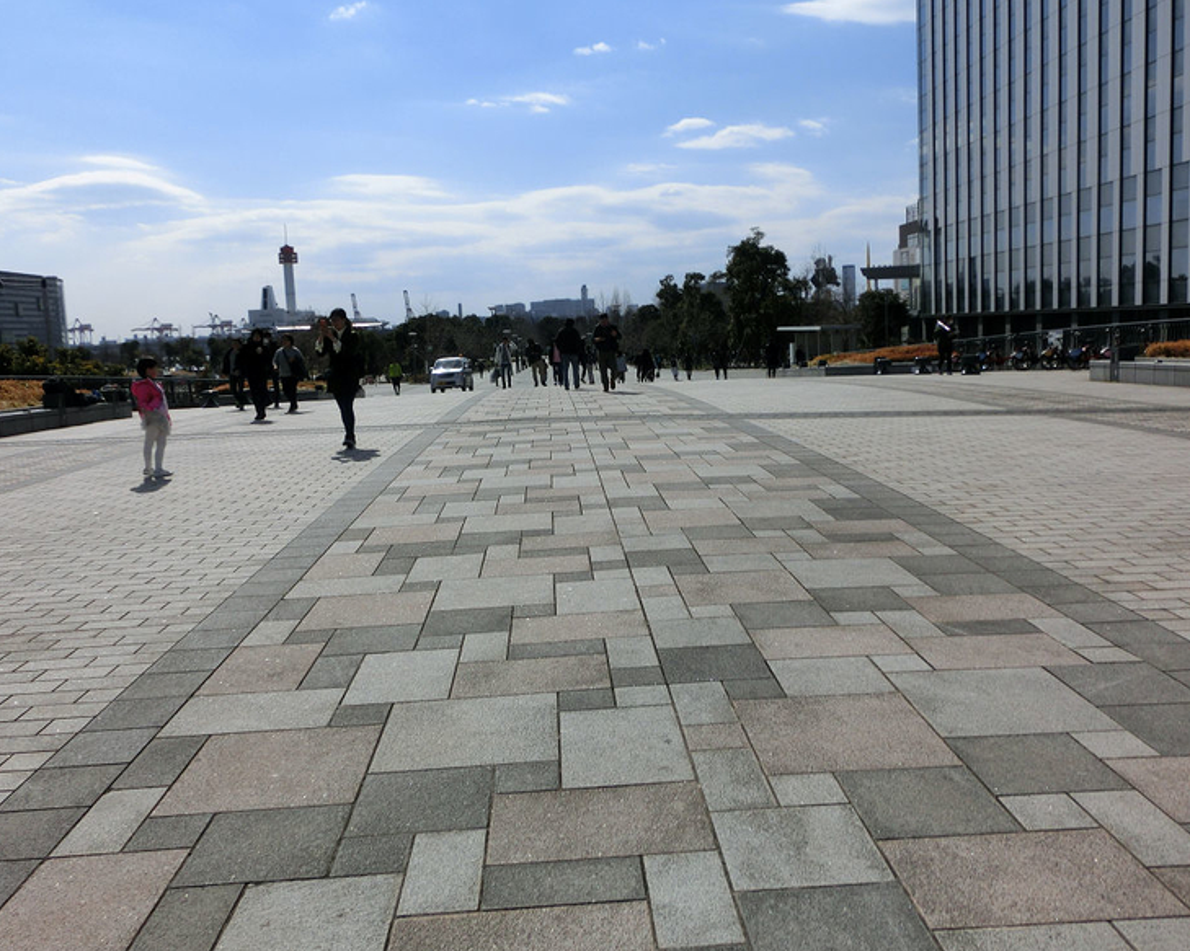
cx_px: 586
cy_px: 467
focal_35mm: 30
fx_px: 1056
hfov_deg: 58.8
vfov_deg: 48.5
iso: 80
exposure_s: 1/500
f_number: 8.8
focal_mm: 5
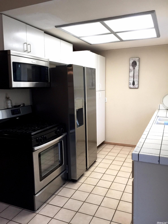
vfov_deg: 61.7
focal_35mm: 29
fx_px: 188
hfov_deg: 48.2
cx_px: 84
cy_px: 112
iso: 40
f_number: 2.2
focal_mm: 4.15
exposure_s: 1/30
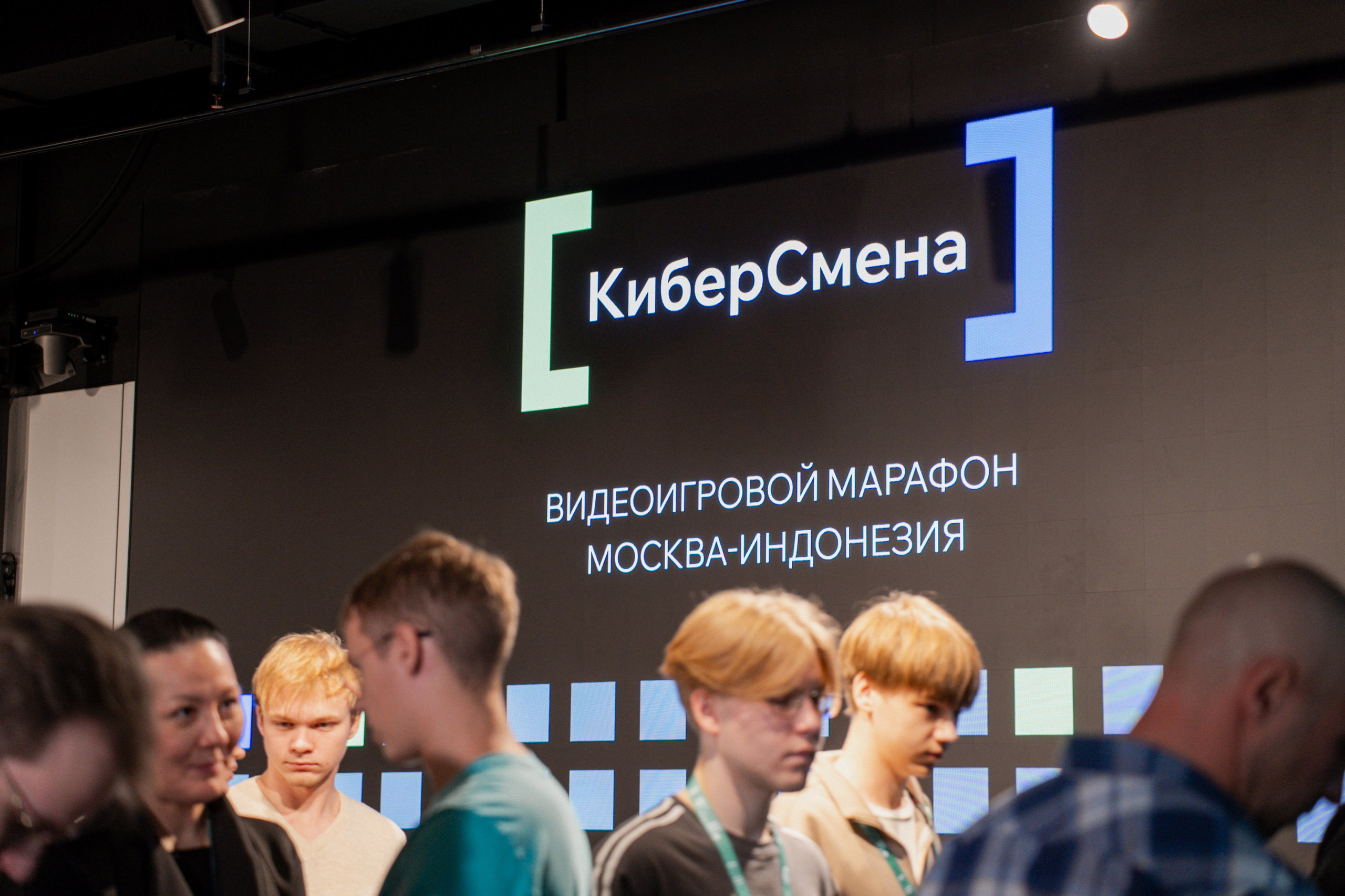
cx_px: 672
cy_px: 448
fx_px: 2802
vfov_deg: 18.2
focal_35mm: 75
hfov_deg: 27.0
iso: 400
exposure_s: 1/200
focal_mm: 75
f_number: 3.2
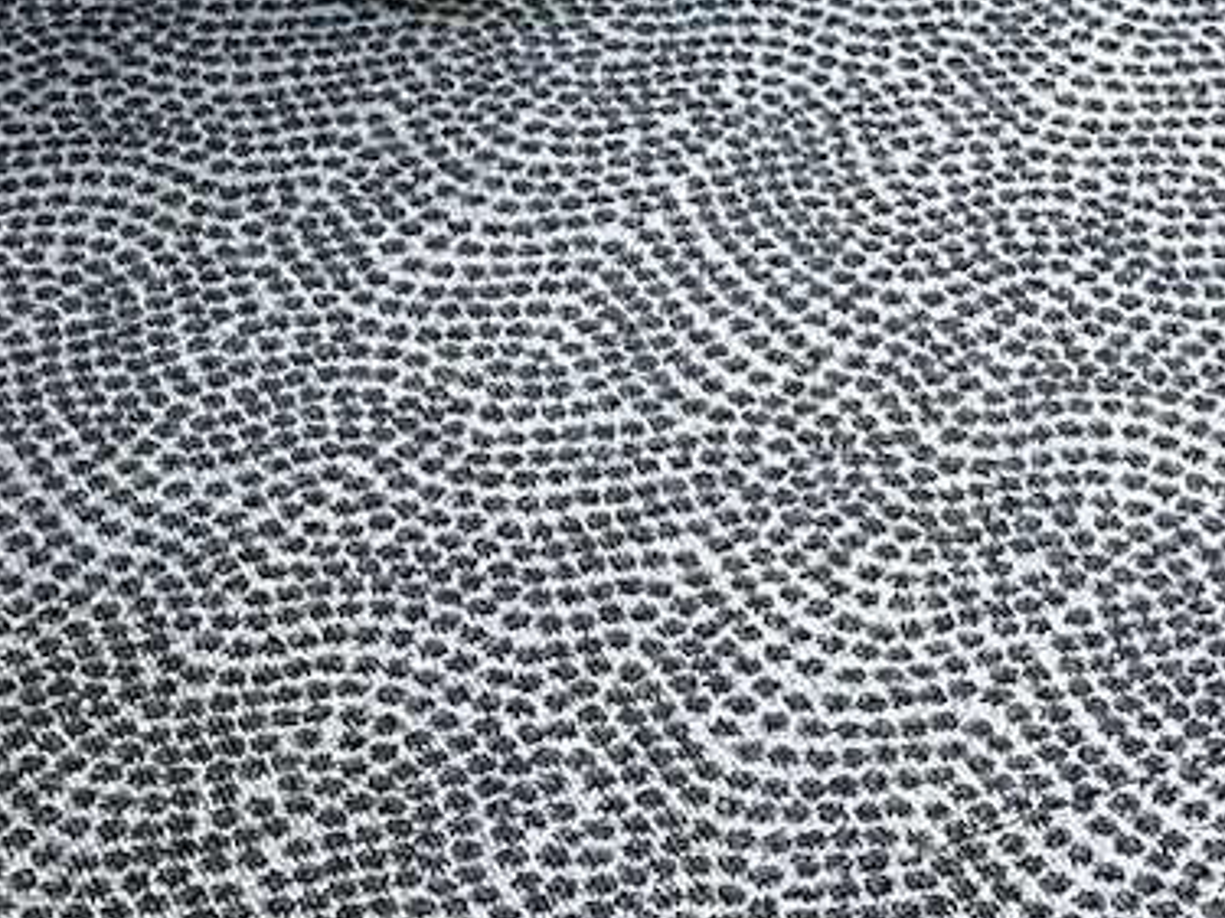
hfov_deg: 15.1
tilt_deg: -16.0
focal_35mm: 131
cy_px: -1333
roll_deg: -1.5
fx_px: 4634
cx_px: 624
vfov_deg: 9.9
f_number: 1.78
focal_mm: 6.86
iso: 200
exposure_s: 1/121
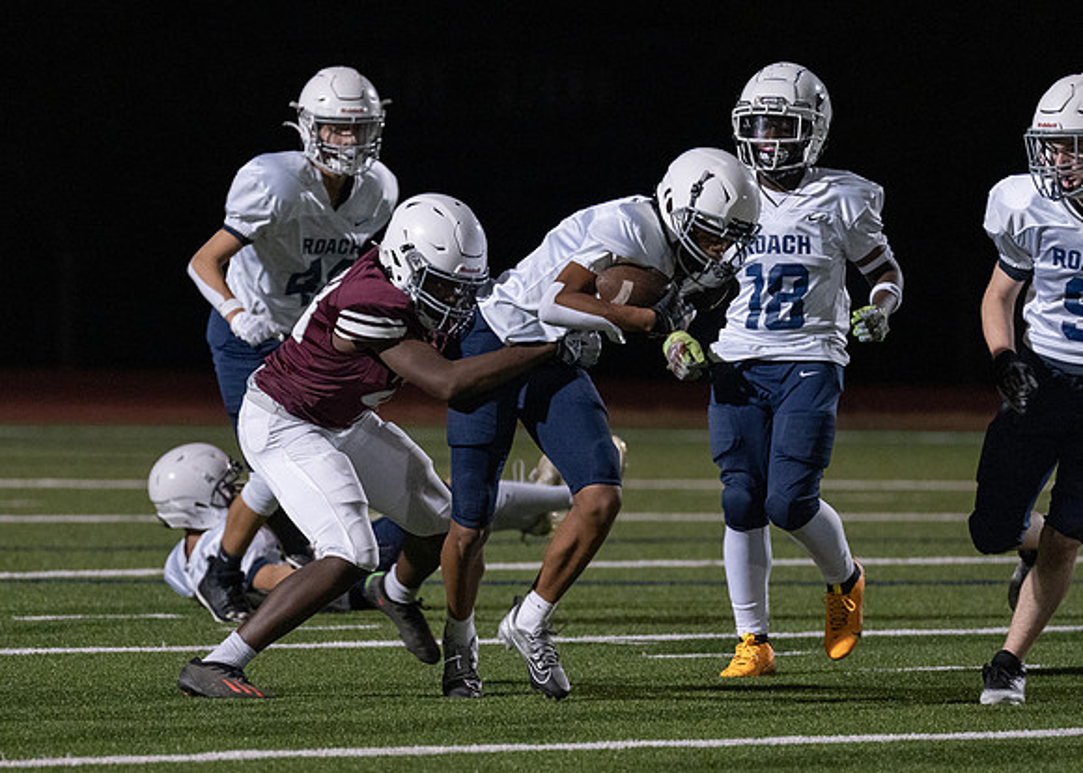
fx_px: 11270
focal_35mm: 366
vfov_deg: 3.9
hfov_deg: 5.5
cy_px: 493
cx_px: 453
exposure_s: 1/1000
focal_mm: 200
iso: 3200
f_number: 2.8
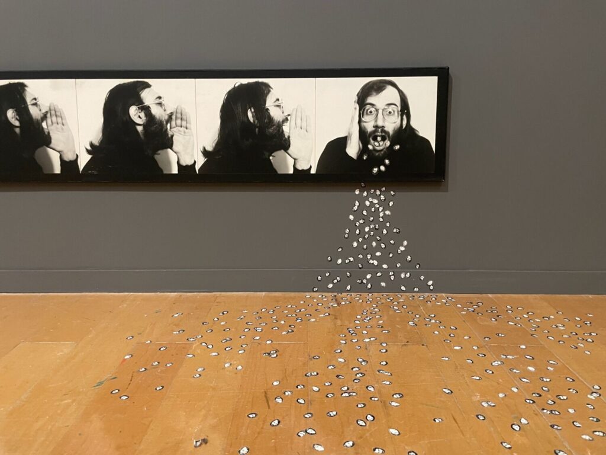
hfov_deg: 67.3
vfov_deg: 53.1
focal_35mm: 26
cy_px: 228
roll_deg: +0.4
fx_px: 455
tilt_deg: -11.5
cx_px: 303
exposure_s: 1/40
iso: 640
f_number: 1.6
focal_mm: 4.2
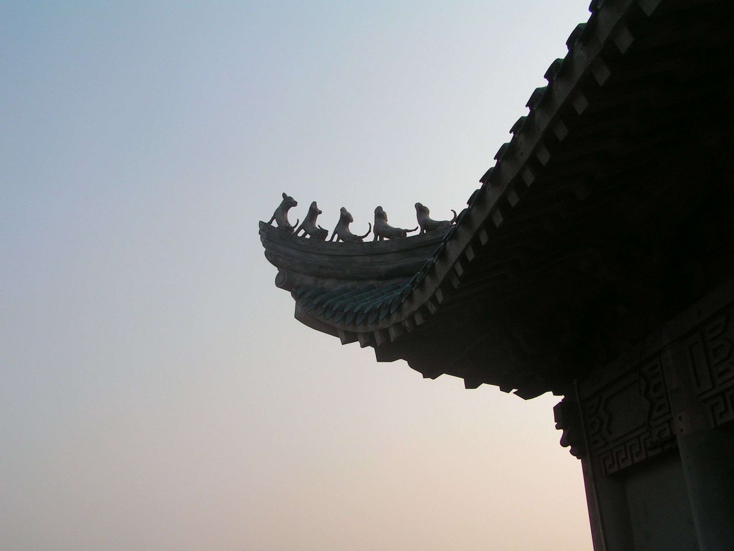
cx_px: 367
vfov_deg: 37.7
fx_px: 806
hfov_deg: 49.0
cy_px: 276
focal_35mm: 38
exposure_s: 1/320
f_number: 5.6
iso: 50
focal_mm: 6.3
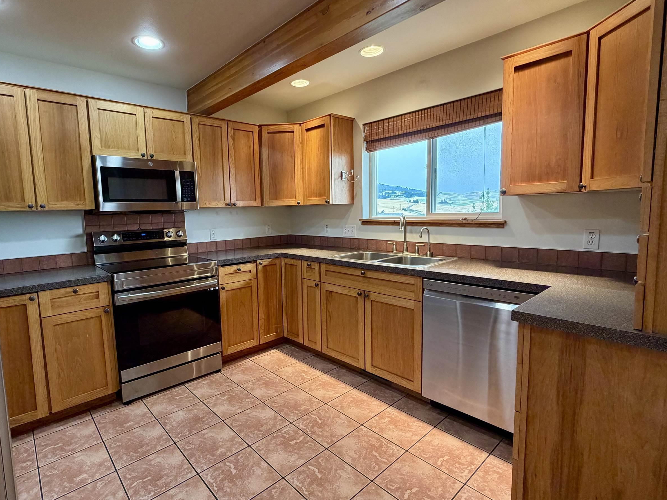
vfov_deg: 71.6
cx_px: 296
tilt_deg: -4.9
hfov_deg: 87.4
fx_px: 347
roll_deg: +1.9
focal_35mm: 18
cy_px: 243
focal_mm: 2.22
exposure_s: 1/120
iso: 320
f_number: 2.2
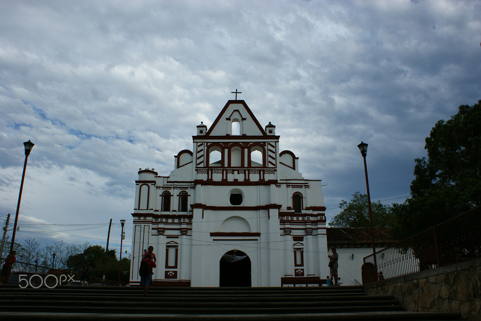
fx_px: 401
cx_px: 240
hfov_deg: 61.9
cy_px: 160
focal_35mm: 30
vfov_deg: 43.6
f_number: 10
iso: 100
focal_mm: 20
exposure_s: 1/250
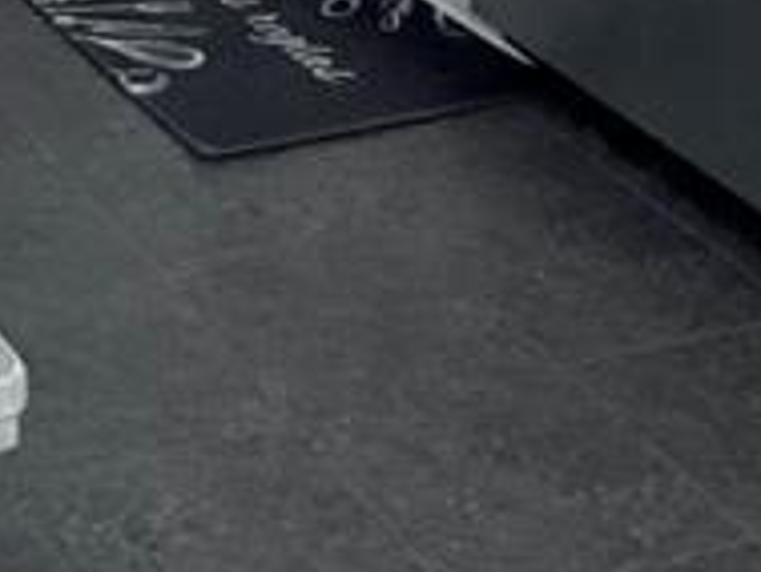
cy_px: -759
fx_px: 2442
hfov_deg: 16.9
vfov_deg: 11.3
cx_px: -173
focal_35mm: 111
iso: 250
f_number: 2.2
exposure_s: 1/120
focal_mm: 2.22
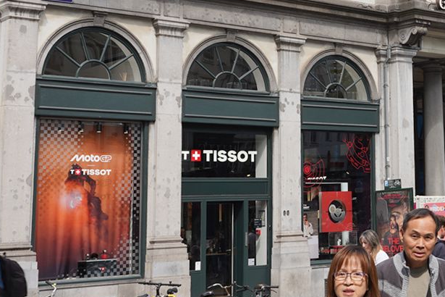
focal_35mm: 78
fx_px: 964
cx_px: 475
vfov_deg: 17.1
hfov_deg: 24.4
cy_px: -4
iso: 100
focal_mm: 24
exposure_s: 1/100
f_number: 10
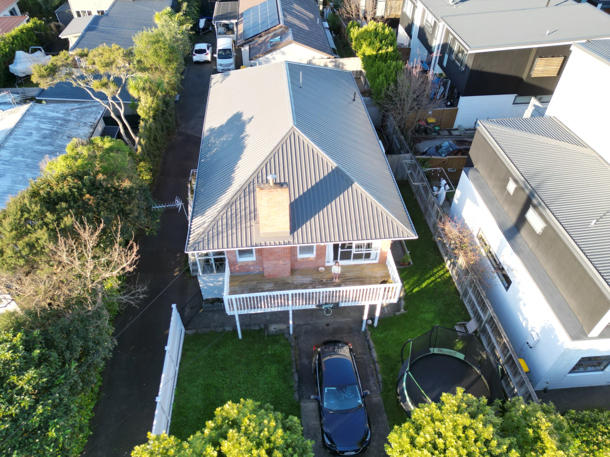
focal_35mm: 24
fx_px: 423
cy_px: 228
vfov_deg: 56.8
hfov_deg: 71.6
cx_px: 305
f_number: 1.7
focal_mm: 6.72
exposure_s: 1/350
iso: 100
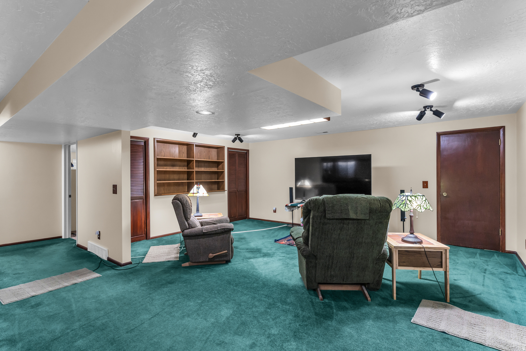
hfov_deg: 95.0
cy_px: 176
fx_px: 241
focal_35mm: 16
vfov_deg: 72.0
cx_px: 263
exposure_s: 1/25
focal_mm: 11
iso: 640
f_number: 4
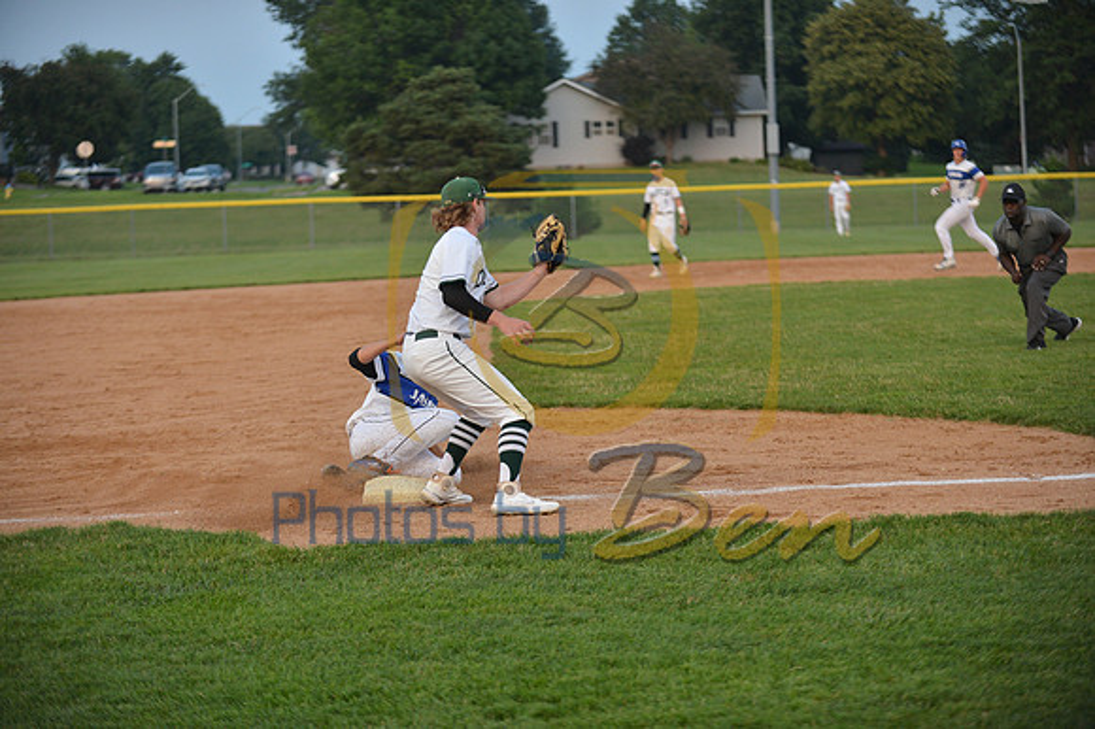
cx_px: 548
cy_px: 364
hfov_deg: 19.5
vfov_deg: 13.0
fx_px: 3192
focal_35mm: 105
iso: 1000
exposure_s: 1/1600
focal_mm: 105
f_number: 2.8
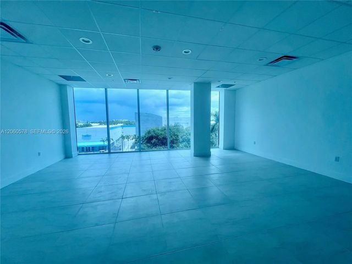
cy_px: 132
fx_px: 132
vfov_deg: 89.9
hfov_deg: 106.2
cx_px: 176
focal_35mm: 13
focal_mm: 1.57
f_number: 1.8
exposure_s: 1/396
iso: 32
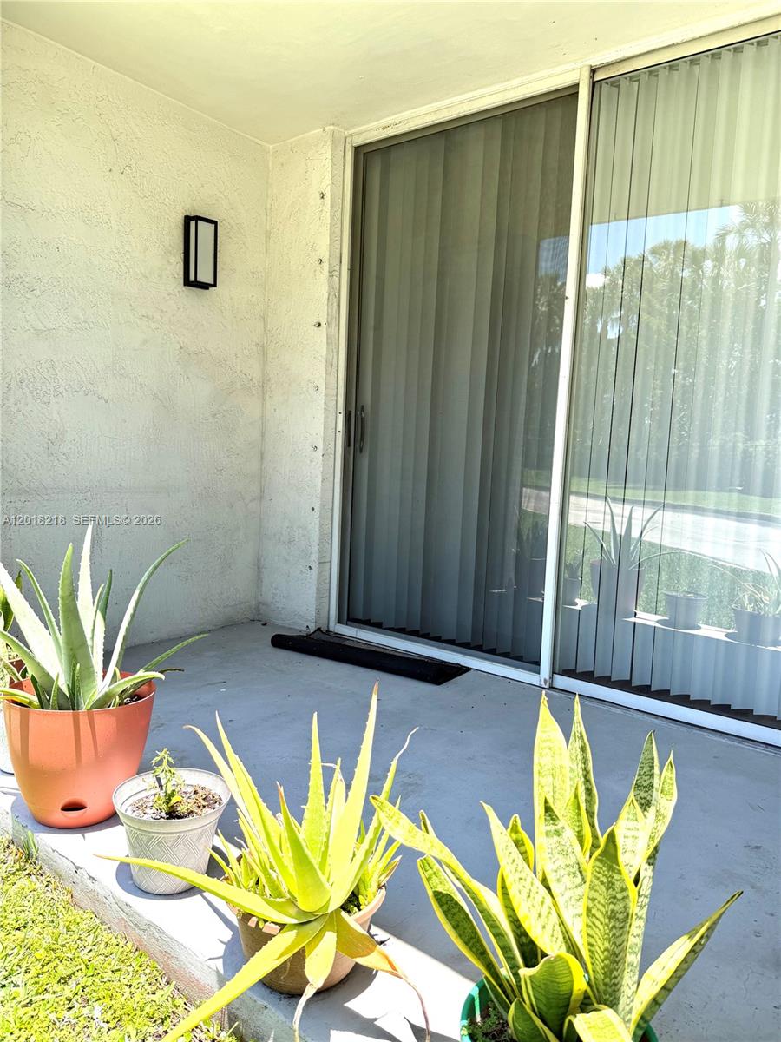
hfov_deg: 56.8
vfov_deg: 71.6
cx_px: 390
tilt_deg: -5.0
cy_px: 521
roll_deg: -3.1
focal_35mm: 24
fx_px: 722
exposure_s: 1/1060
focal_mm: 6.76
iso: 80
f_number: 1.78
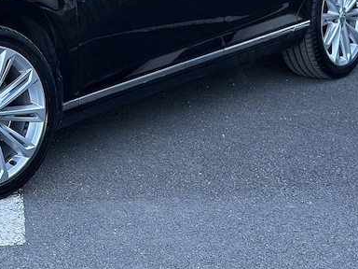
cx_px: -1
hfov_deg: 15.5
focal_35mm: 125
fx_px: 1293
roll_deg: -1.4
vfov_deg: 11.8
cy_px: 15
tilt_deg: -9.4
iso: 80
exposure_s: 1/384
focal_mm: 6.86
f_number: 1.78
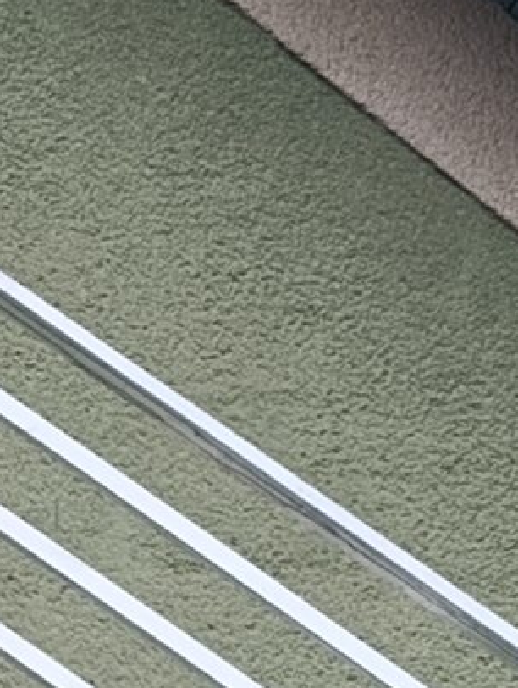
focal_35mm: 145
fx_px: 2884
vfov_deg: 11.3
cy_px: 1667
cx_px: -708
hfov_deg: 9.2
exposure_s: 1/100
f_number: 1.65
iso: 215
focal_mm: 6.11
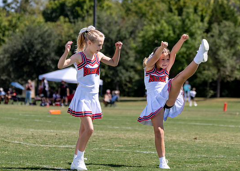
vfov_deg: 5.1
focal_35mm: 281
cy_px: 84
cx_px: 137
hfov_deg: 7.2
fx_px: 1916
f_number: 5.6
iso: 200
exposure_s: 1/1250
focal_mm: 166
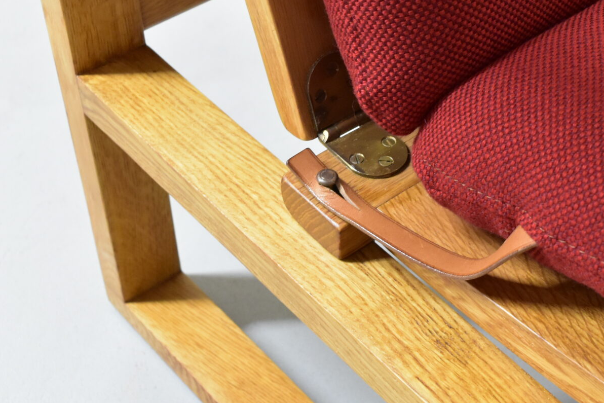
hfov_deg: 27.2
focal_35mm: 74
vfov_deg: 18.4
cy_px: 220
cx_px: 388
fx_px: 1243
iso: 1600
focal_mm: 23
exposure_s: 1/15
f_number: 5
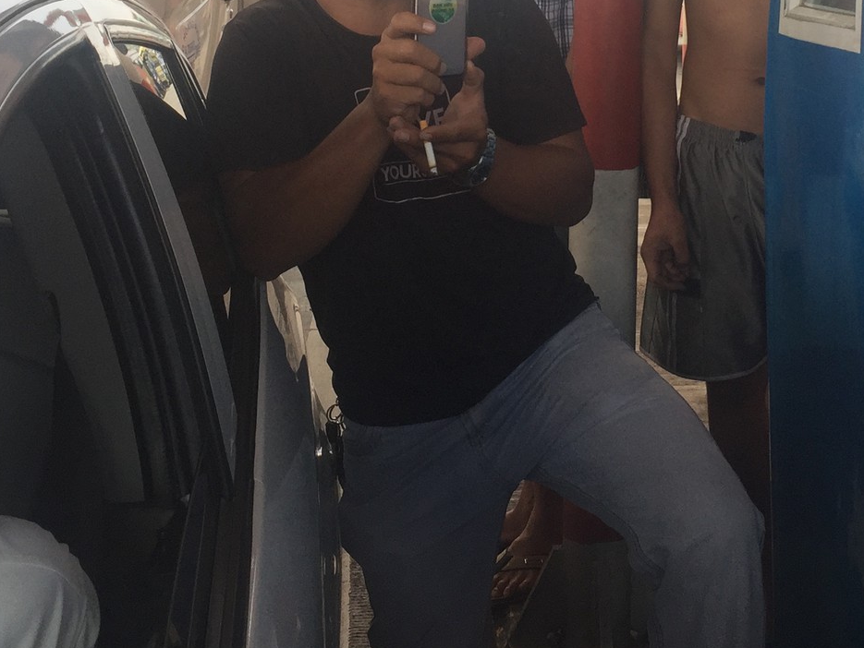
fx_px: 1548
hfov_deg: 31.1
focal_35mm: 62
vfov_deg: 22.9
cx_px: 529
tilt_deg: -2.5
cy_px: 23
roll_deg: -2.8
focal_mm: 4.15
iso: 32
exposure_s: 1/134
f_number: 2.2
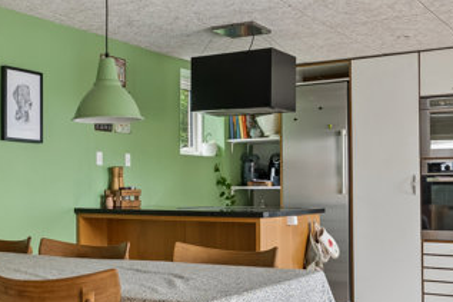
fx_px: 737
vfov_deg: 23.1
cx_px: 84
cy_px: 185
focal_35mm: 59
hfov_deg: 33.1
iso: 400
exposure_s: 1/6
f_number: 8
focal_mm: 15.5
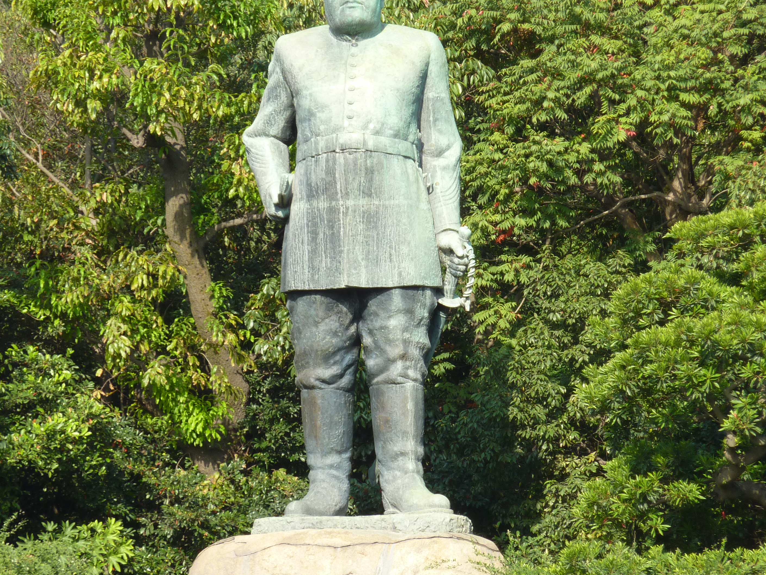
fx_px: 5223
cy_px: 283
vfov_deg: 6.3
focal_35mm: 236
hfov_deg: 8.4
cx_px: 370
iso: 80
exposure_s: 1/200
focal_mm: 29.9
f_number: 4.5
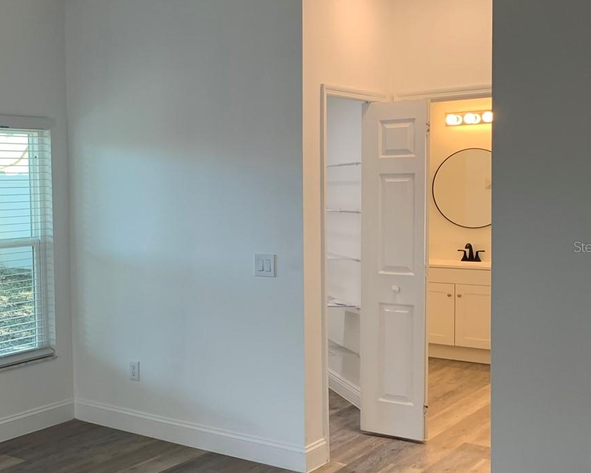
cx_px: 91
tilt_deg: -3.7
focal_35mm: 47
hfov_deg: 37.6
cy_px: 246
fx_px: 822
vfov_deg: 32.1
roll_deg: +1.2
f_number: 1.8
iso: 64
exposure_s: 1/60
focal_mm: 4.25
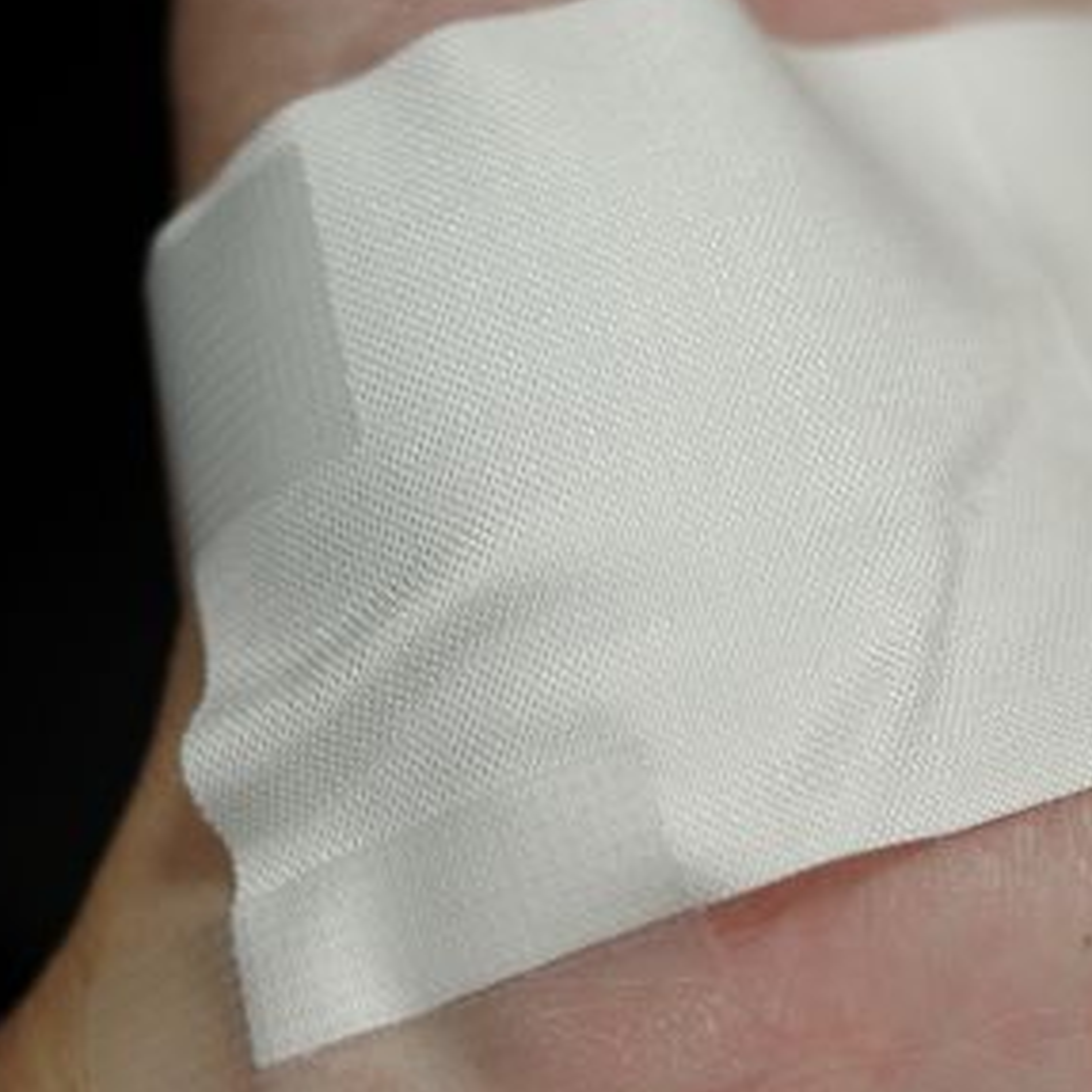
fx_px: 2962
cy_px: 512
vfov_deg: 20.9
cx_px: 632
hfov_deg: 20.9
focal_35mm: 83
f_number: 2.8
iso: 100
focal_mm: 18.3
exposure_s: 1/30
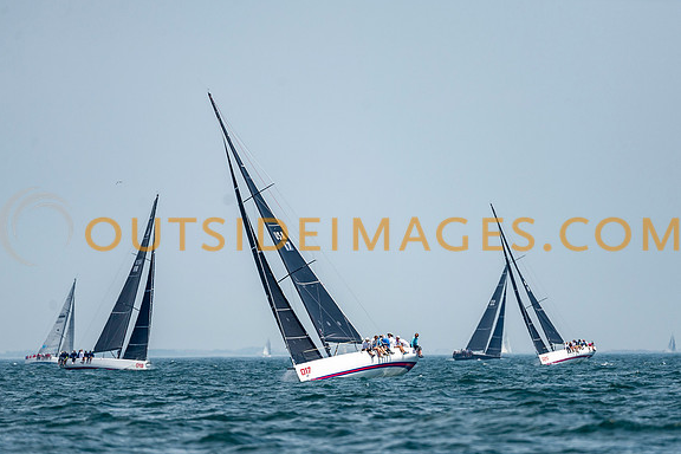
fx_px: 8663
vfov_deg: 3.0
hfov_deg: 4.5
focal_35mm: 458
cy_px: 245
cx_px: 346
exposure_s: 1/4000
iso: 400
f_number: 5
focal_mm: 400
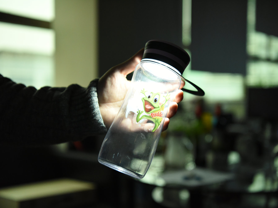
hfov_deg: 38.2
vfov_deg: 29.1
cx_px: 147
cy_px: 104
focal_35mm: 50
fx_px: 402
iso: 3200
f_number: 2.8
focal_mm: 46
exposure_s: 1/250
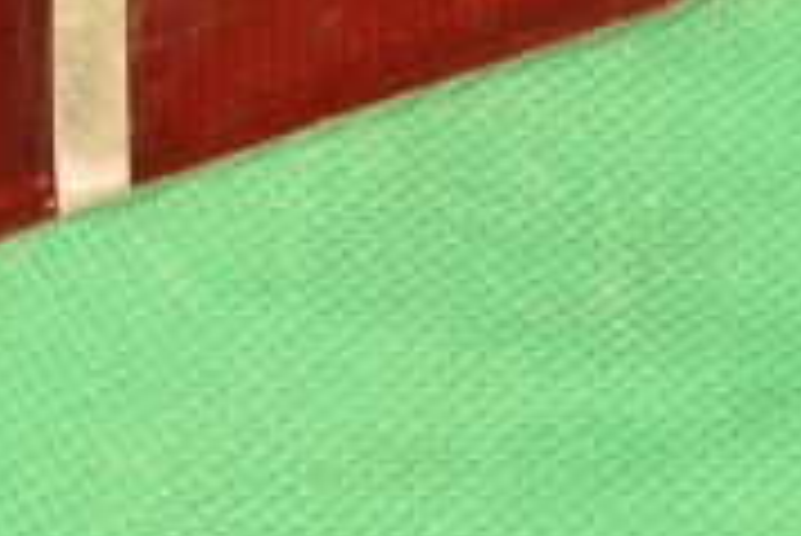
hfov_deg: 7.4
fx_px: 6183
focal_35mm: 278
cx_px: 216
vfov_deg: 4.9
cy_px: -189
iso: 2200
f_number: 14
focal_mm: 55
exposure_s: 1/100
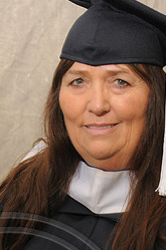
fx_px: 1264
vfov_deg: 11.3
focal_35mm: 182
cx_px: 64
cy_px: 171
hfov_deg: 7.5
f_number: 5.6
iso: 200
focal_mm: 52
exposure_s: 1/40
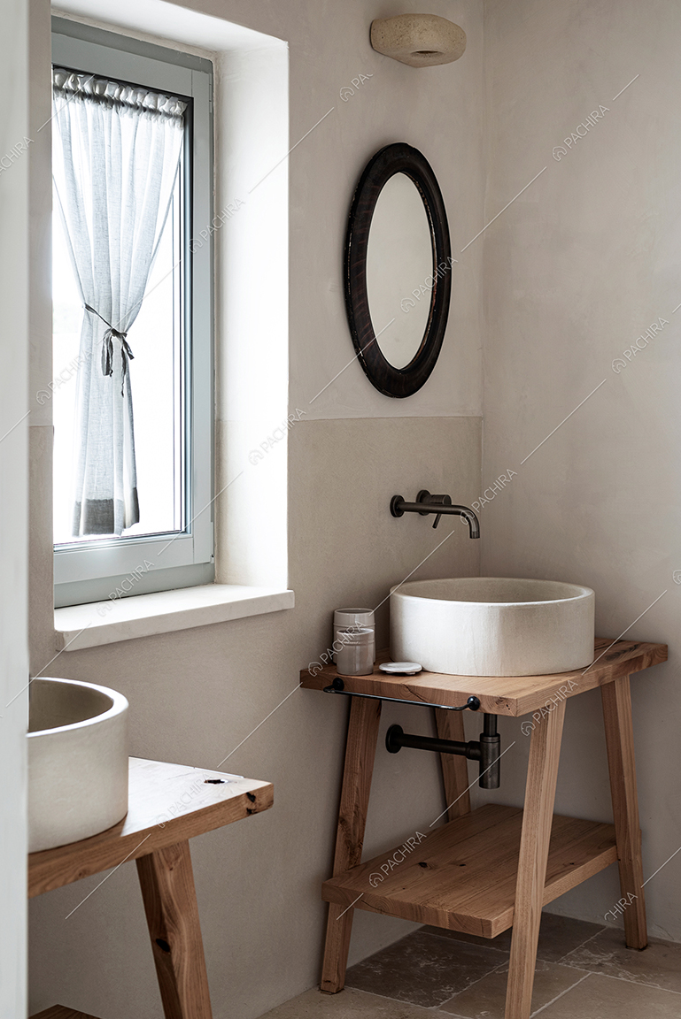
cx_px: 338
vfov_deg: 38.2
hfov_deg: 26.0
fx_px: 1474
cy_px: 497
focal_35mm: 52
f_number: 4.8
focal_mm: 50
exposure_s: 1/30
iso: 200
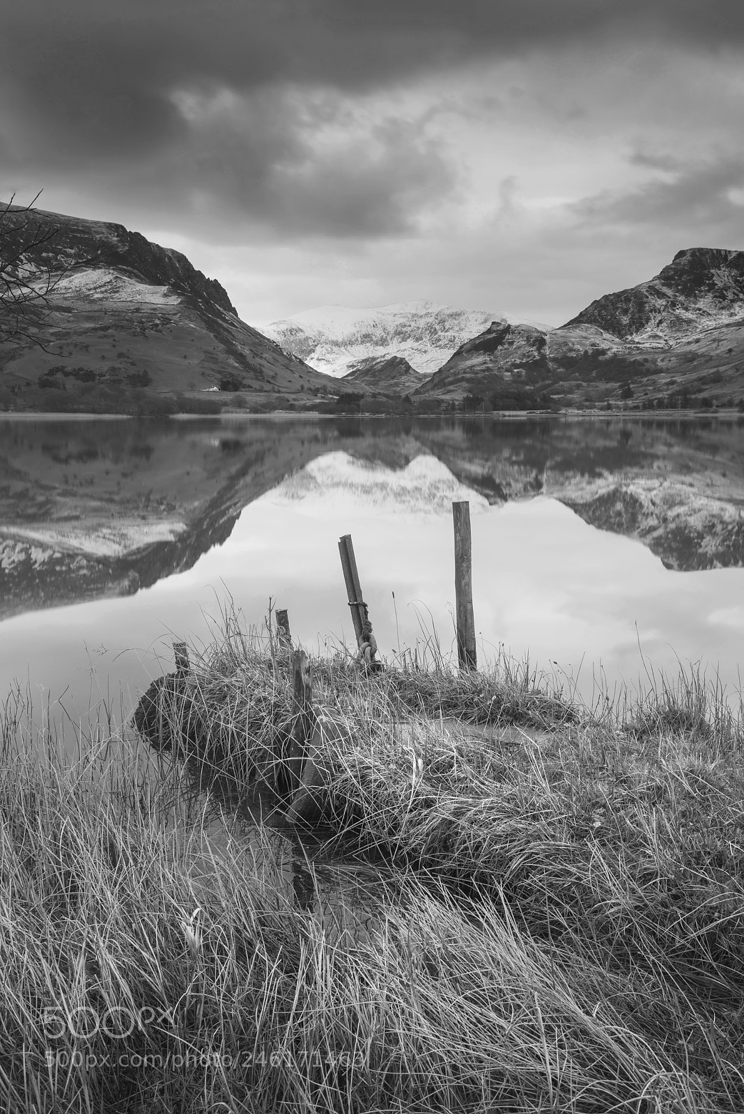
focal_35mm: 36
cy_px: 557
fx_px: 1115
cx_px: 372
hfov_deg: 36.9
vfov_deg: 53.1
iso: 100
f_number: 16
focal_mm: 36
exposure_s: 5
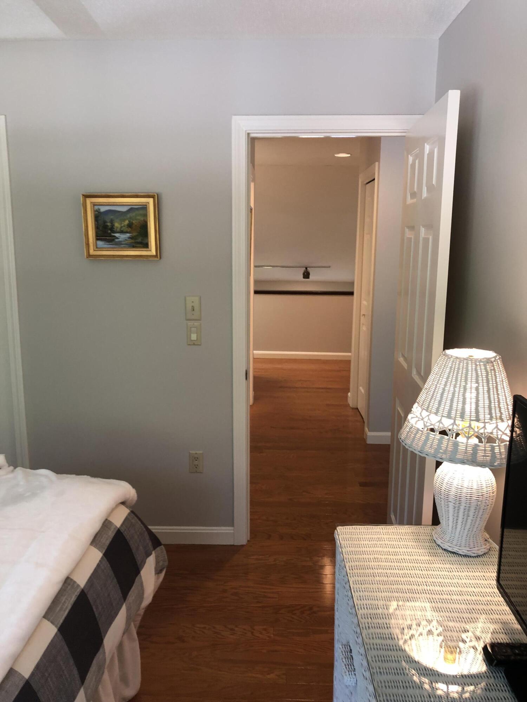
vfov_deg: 63.4
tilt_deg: -8.9
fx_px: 568
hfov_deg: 49.7
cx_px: 264
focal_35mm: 28
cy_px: 351
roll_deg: +0.1
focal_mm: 4
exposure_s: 1/24
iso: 40
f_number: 1.8
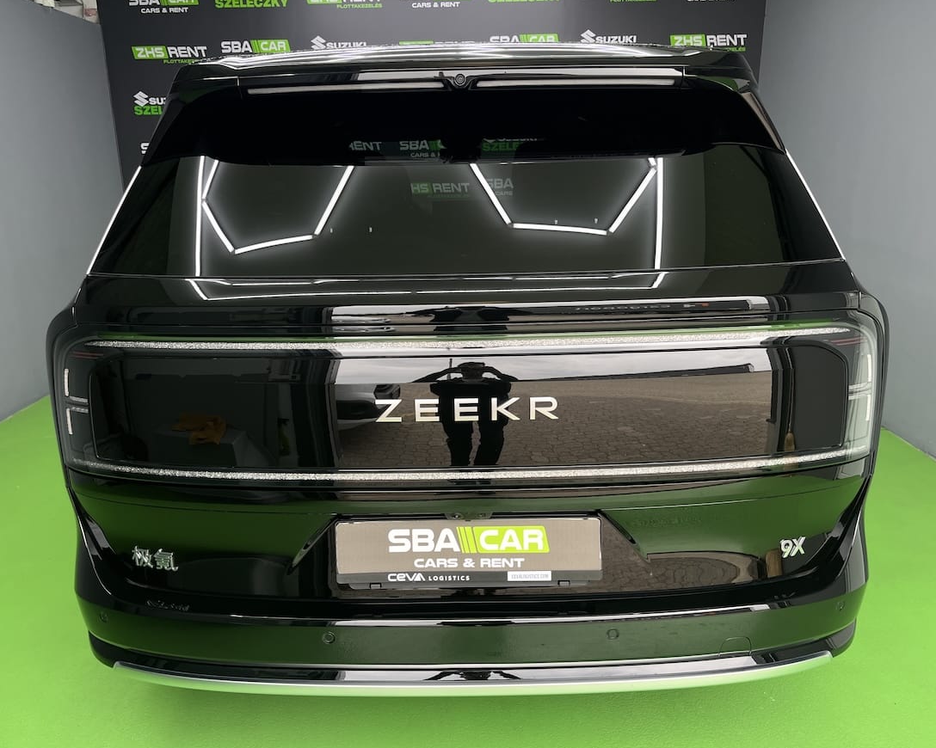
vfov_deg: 51.5
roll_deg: +0.6
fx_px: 776
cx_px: 461
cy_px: 384
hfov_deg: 62.2
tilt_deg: -16.7
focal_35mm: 28
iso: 50
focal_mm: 5.1
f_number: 1.6
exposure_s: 1/122
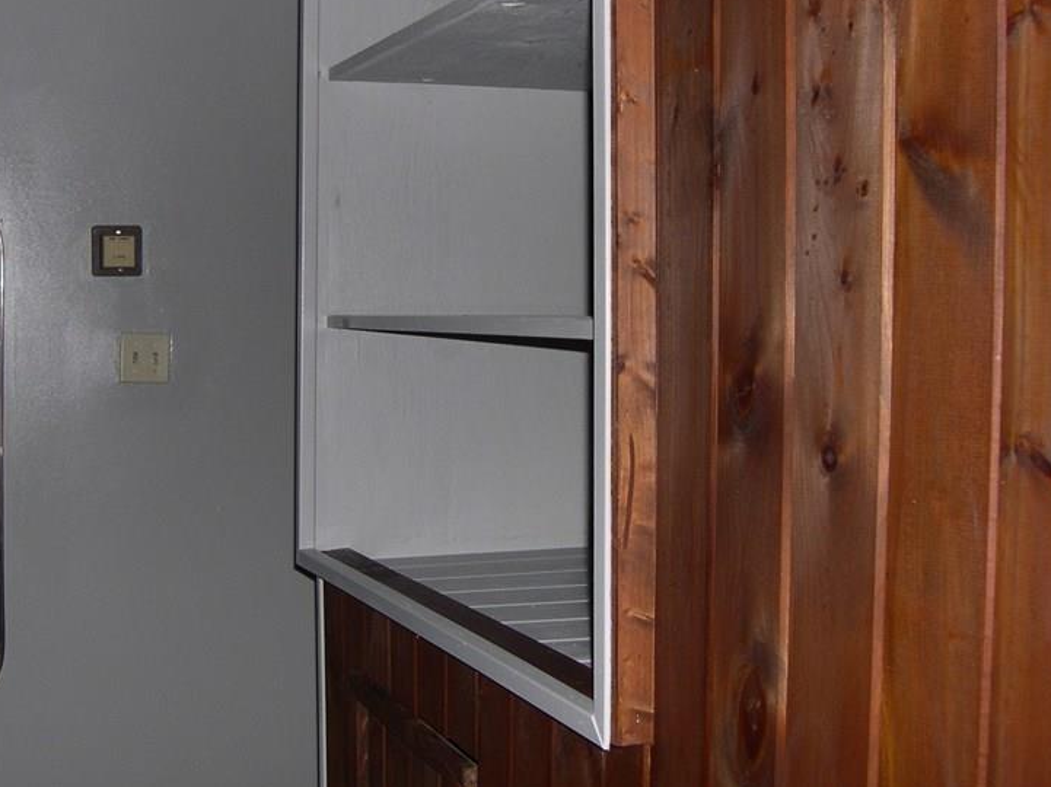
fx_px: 1639
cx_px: 436
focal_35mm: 54
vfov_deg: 27.0
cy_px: 340
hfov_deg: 35.5
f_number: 2.8
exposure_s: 1/60
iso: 100
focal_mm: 8
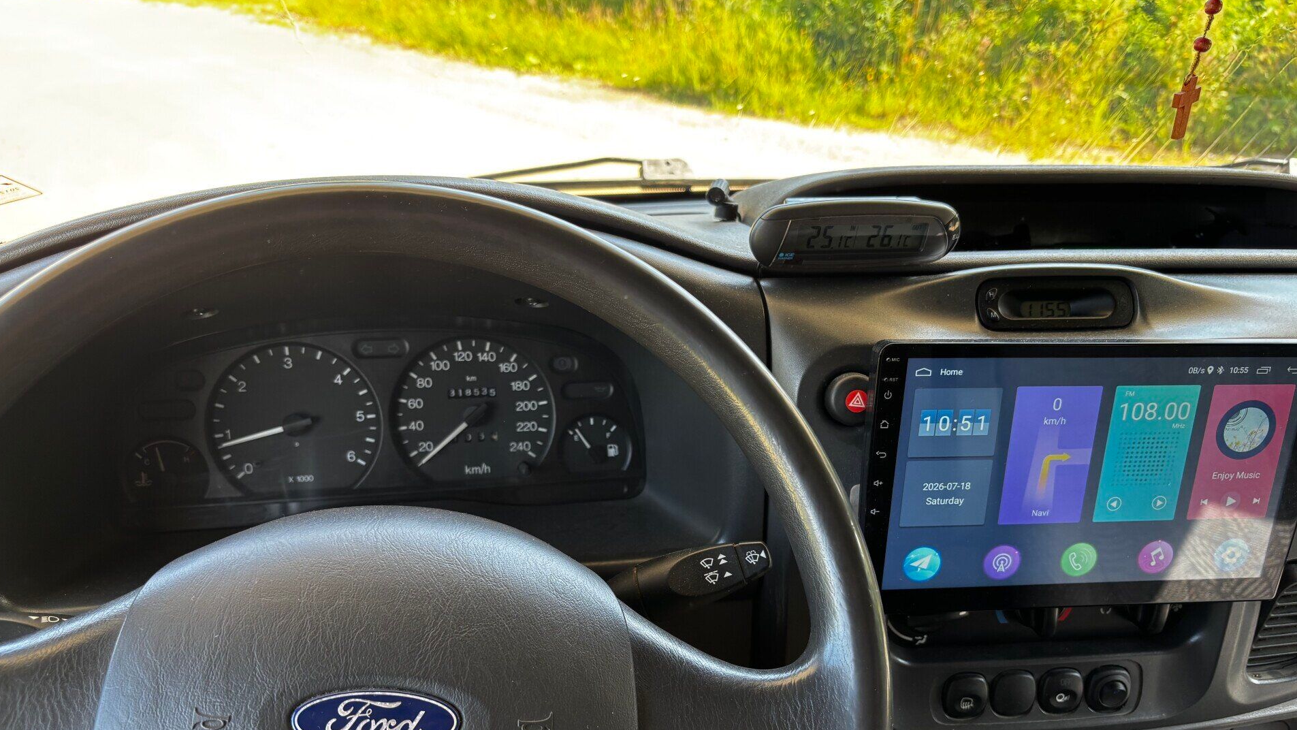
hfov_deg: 66.1
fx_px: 997
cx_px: 637
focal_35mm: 29
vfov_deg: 39.8
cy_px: 470
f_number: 1.6
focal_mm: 5.96
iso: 64
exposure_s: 1/121
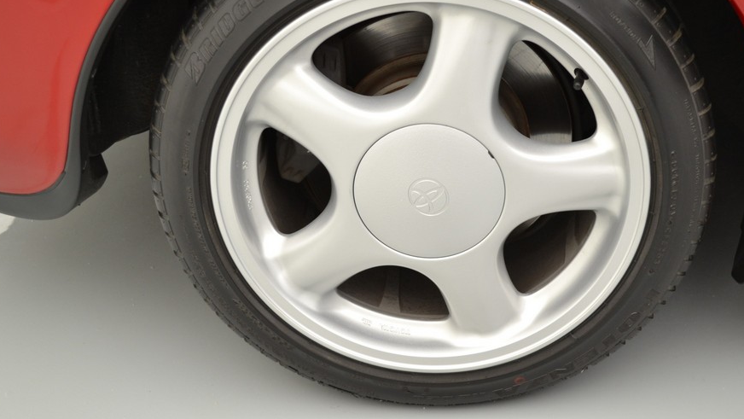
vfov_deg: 20.4
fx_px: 1164
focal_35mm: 59
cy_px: 192
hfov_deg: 35.4
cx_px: 424
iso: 400
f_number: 4.8
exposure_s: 1/25
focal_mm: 32
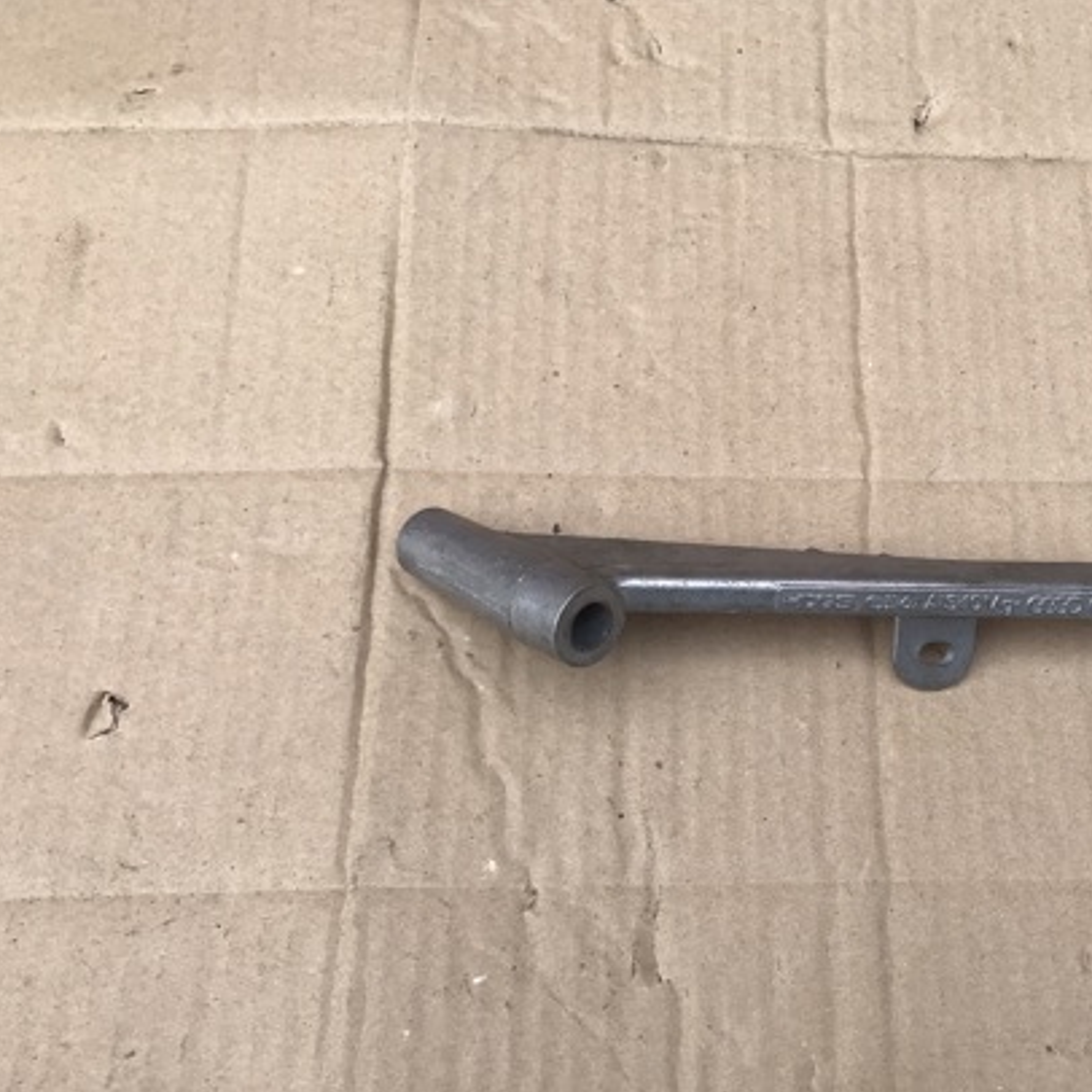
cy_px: 598
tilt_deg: -61.4
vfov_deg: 42.8
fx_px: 1392
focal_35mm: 39
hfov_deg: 41.6
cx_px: 818
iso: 20
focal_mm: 3.99
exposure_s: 1/463
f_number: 1.8
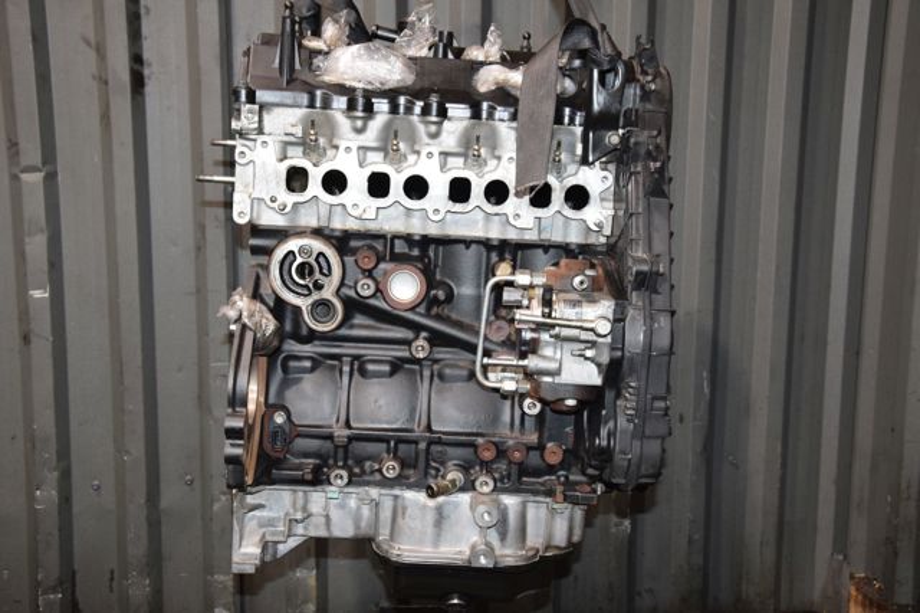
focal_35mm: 45
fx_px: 1149
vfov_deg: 29.8
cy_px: 306
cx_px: 460
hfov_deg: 43.6
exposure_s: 1/60
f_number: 5.6
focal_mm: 30
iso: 1600
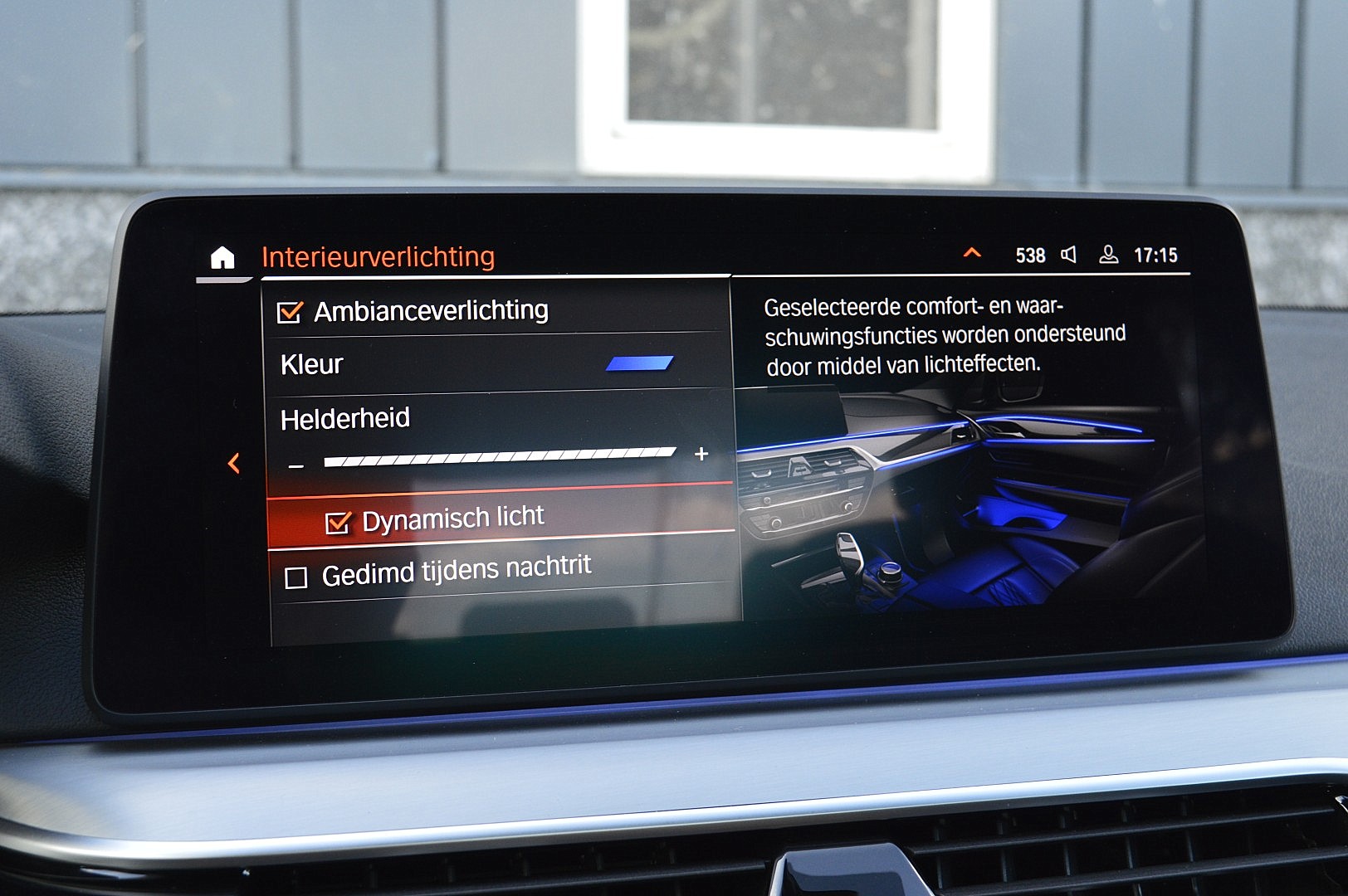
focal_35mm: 46
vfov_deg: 28.9
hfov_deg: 42.4
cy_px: 448
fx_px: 1740
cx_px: 674
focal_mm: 31
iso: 800
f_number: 7.1
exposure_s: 1/60
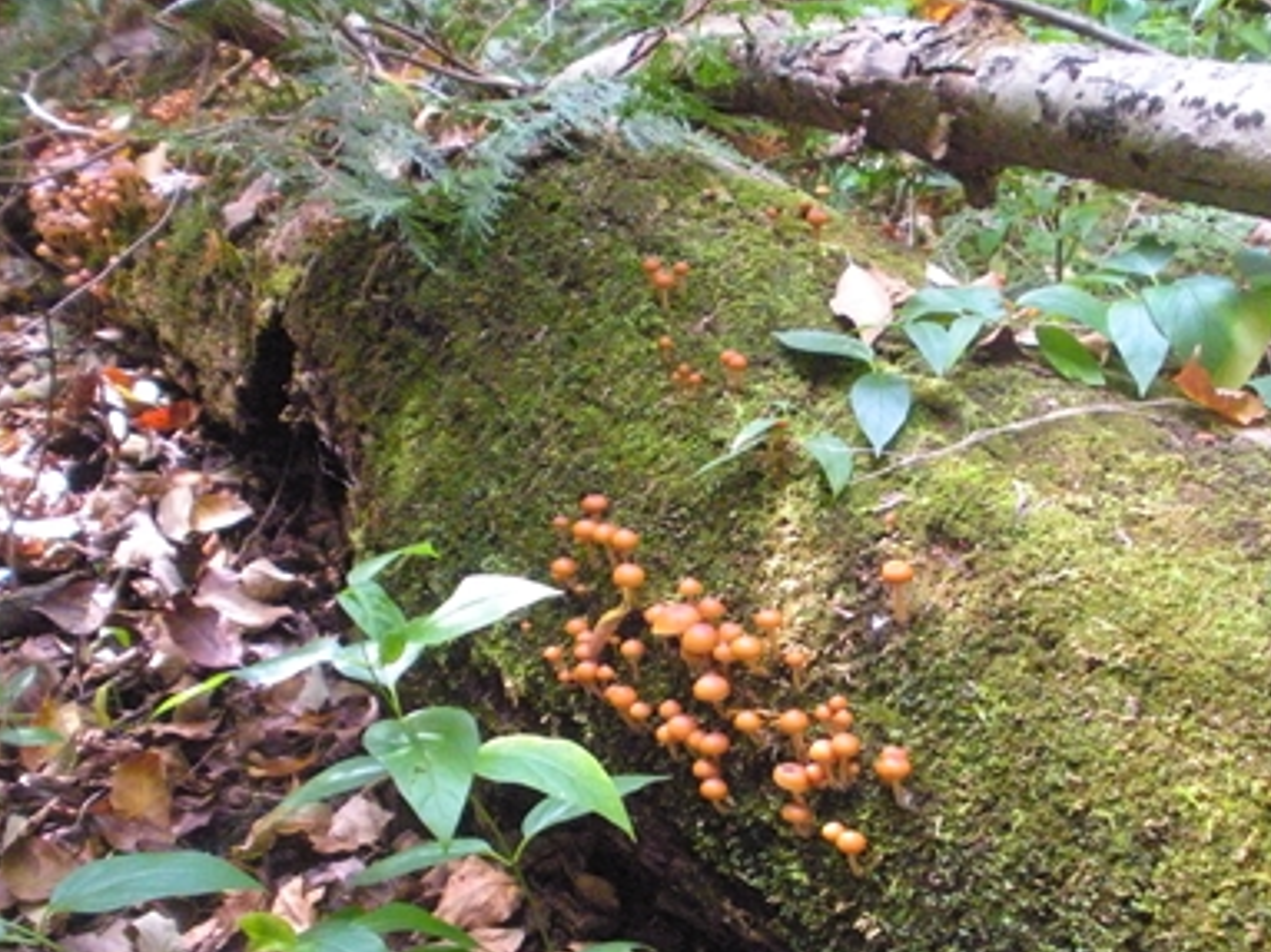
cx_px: 753
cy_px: 572
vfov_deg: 30.8
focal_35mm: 47
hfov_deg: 40.3
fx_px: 1725
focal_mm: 6.3
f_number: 3.5
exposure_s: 1/103
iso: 1600
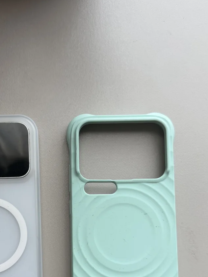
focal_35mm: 41
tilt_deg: -84.3
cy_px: 197
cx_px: 56
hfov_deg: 34.5
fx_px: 329
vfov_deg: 44.7
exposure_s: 1/121
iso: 100
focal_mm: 6.76
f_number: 1.78
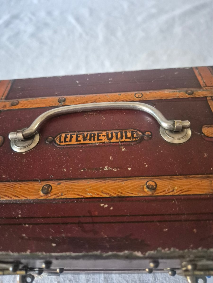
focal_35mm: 23
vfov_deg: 73.9
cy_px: 142
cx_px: 106
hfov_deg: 58.9
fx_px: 189
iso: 2500
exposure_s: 1/100
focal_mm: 5.4
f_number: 1.8
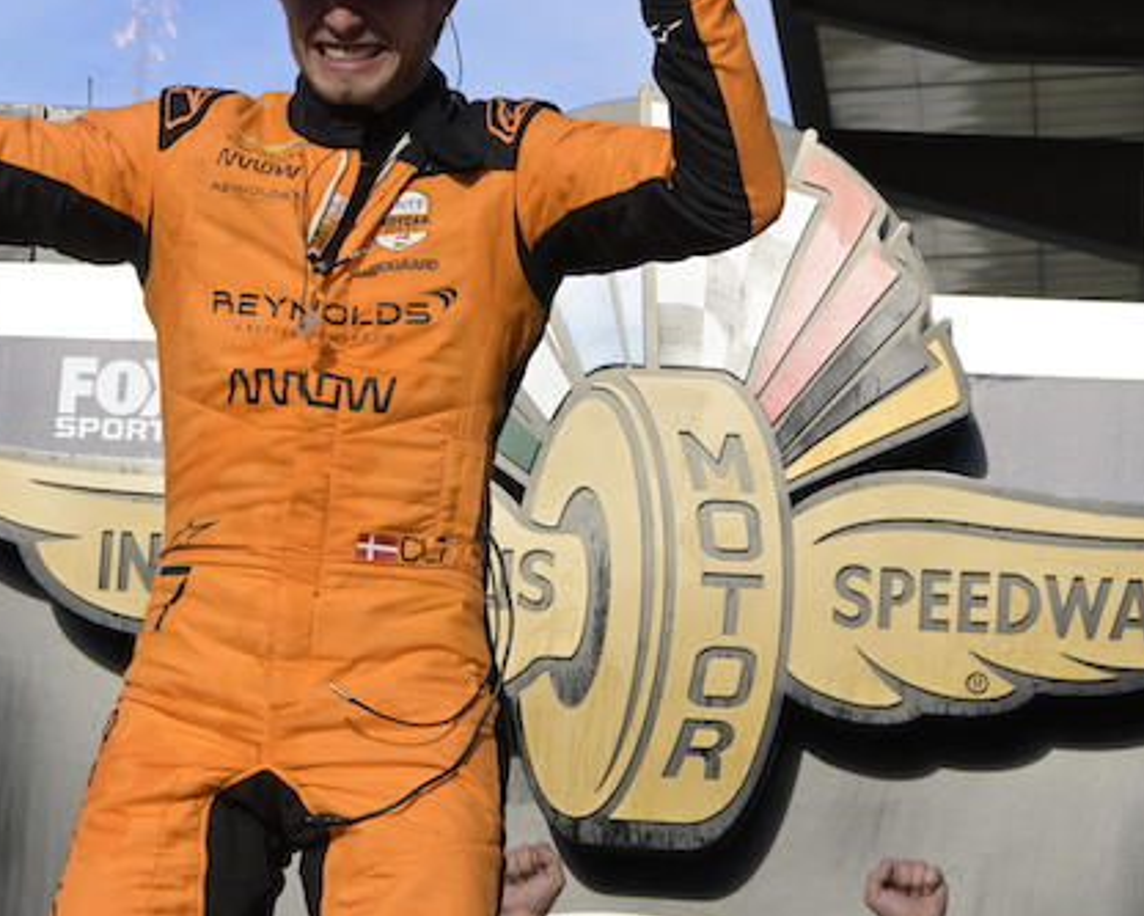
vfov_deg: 9.8
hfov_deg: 12.2
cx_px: 286
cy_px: 413
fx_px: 5317
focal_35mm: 157
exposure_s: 1/1600
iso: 1000
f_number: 10
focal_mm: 58
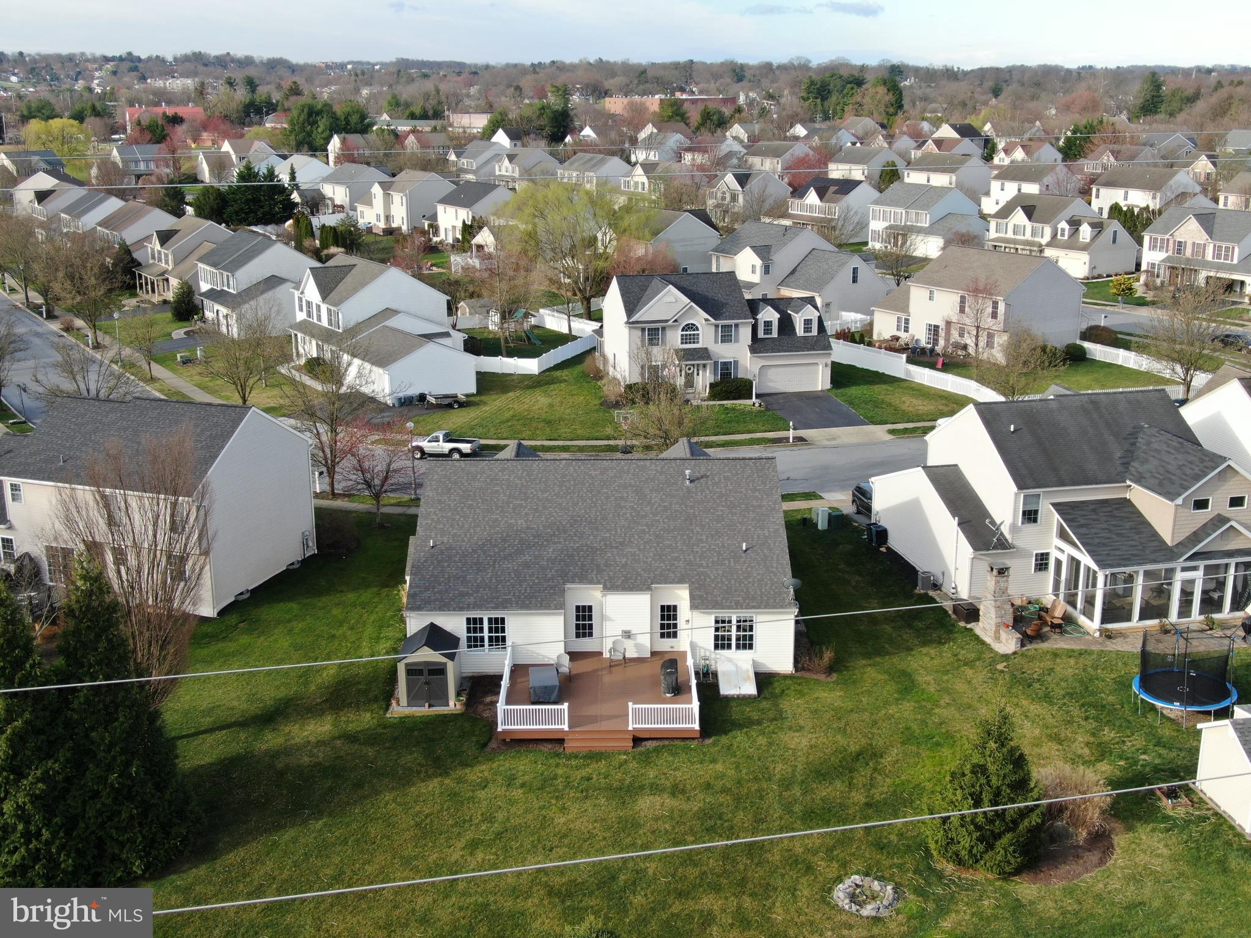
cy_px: 469
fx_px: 1409
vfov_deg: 36.8
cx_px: 626
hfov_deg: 47.9
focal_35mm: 39
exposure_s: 1/320
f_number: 3.4
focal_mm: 6.77
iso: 100
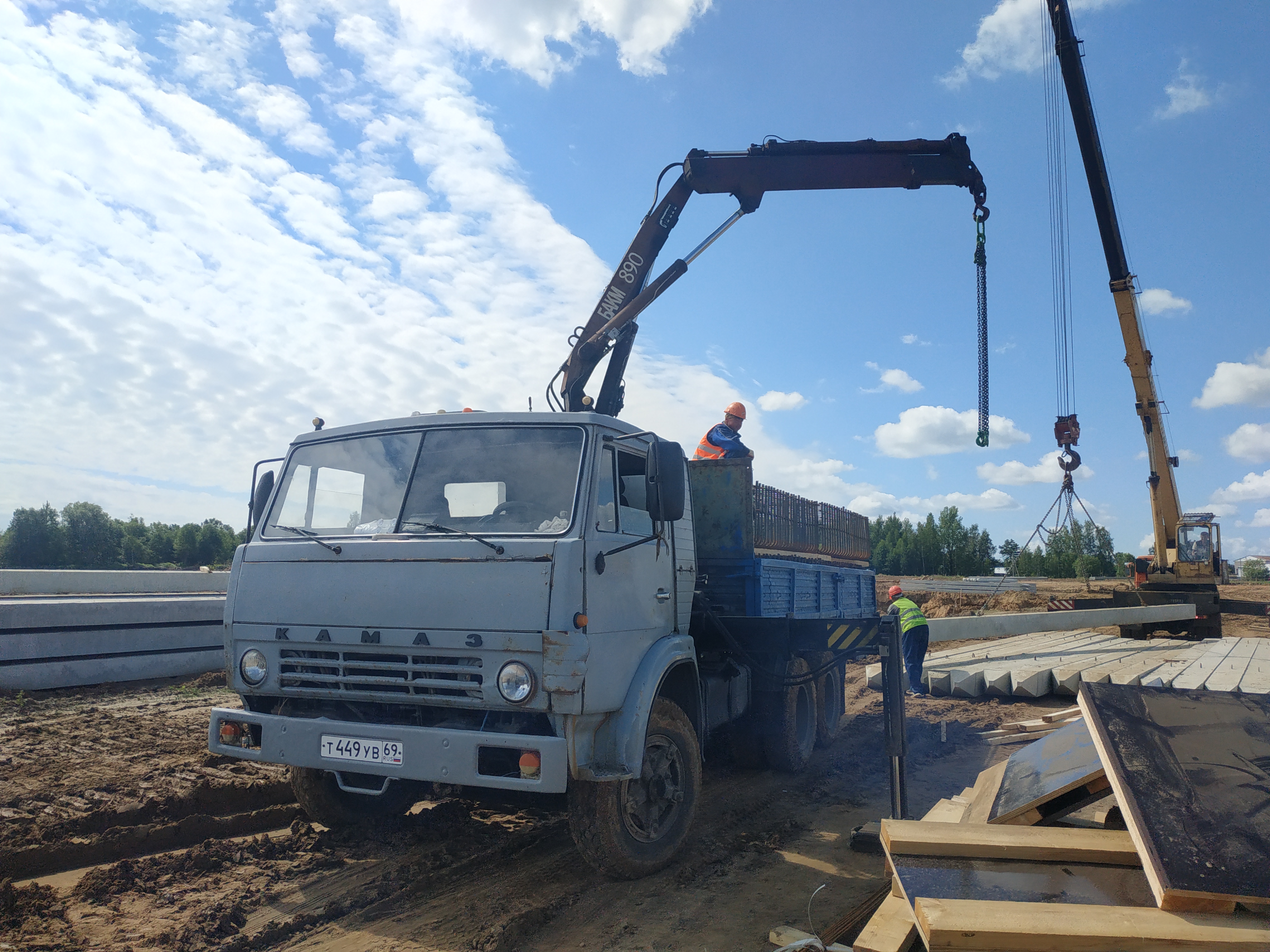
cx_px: 635
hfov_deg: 71.6
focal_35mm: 24
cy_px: 476
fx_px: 881
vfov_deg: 56.8
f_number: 1.9
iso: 250
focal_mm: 3.94
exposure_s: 1/4724
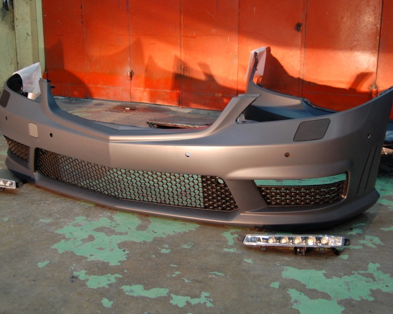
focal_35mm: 41
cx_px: 175
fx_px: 477
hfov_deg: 44.7
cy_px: 148
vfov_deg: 36.5
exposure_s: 1/20
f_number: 3.8
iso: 800
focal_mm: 22
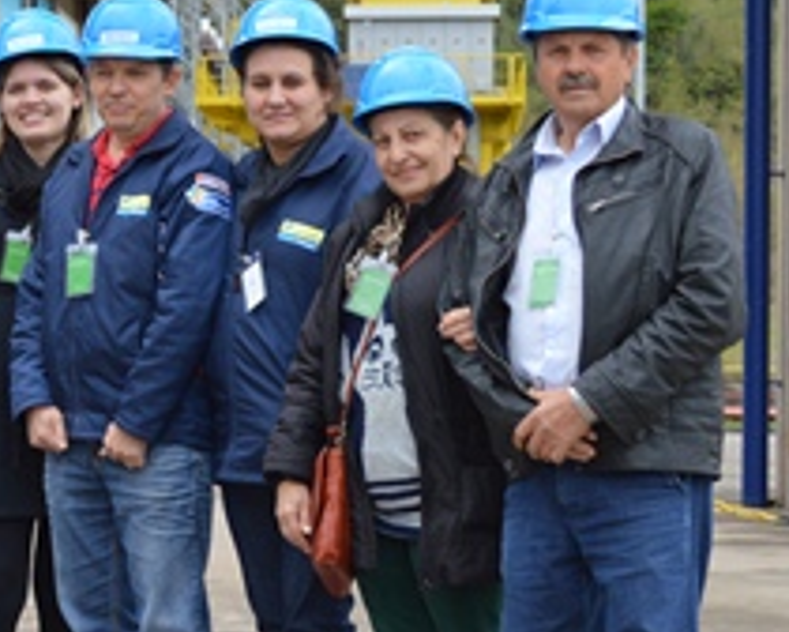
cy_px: 350
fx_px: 3199
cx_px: -218
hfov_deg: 13.6
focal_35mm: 137
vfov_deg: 11.3
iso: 125
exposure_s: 1/125
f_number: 5.6
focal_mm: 32
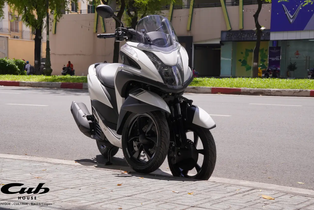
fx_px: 567
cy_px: 104
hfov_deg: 31.0
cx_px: 155
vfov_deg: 20.9
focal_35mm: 65
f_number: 8
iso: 100
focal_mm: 42
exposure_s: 1/200
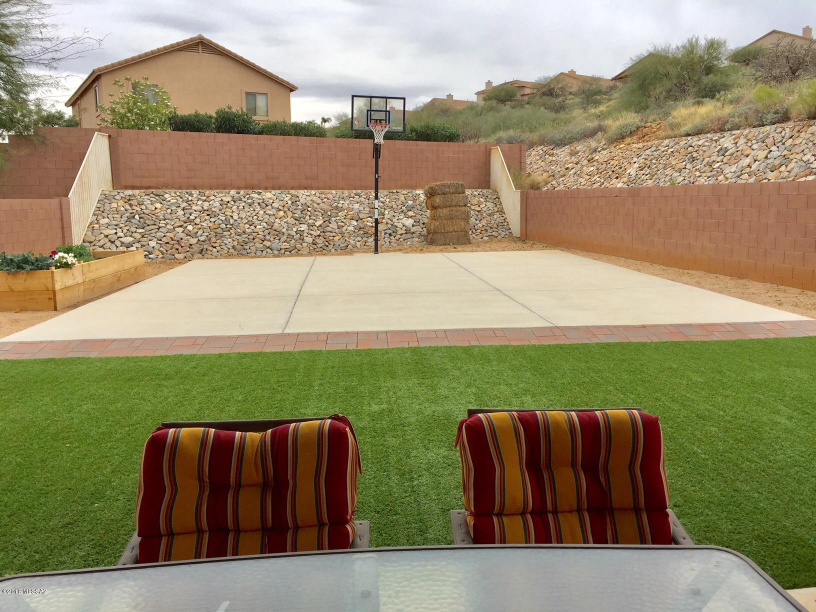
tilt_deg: -6.4
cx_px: 408
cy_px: 306
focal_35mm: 29
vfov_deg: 48.2
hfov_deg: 61.7
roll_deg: +0.3
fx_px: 684
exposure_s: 1/1276
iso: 32
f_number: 2.2
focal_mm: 4.15
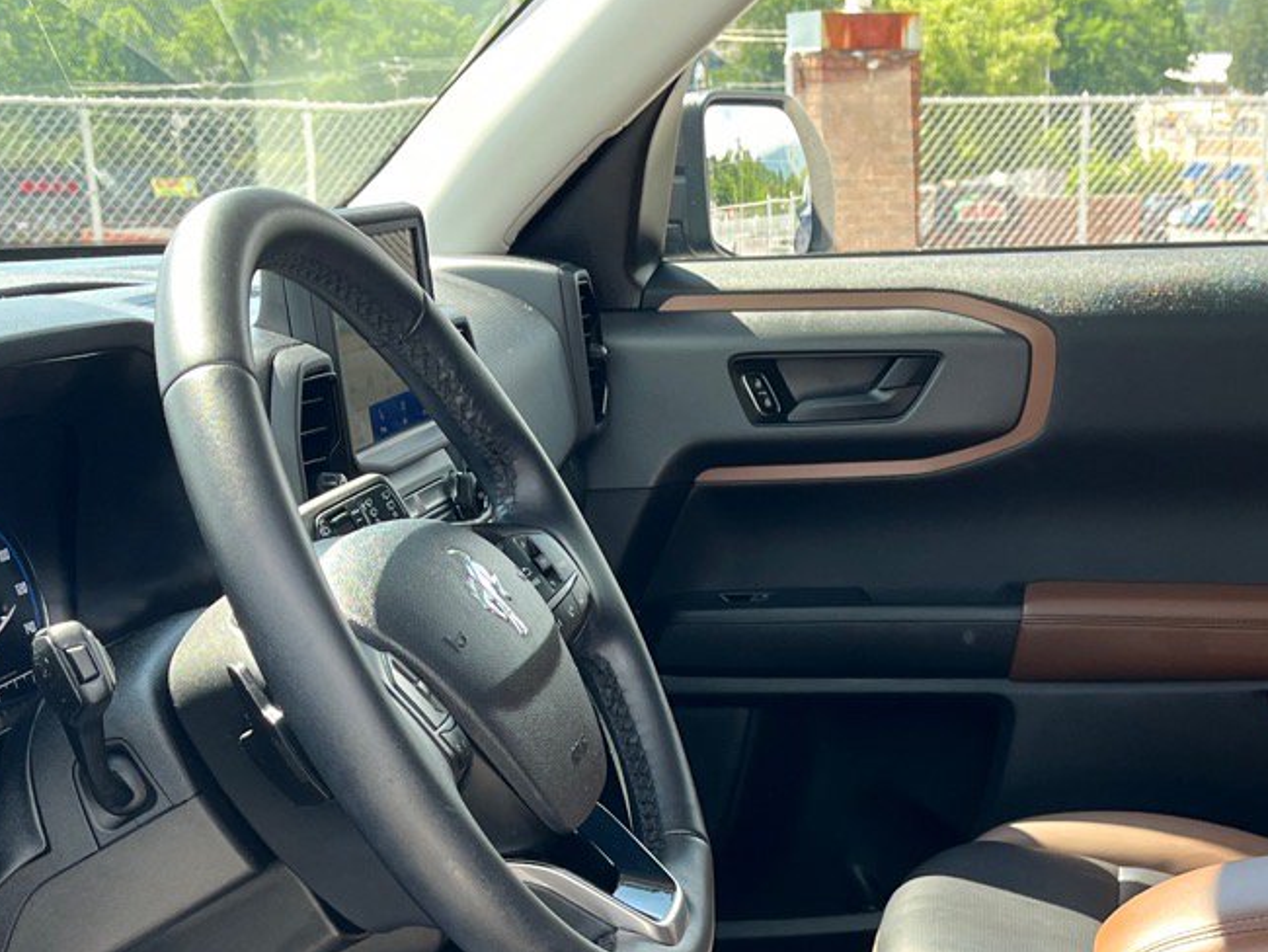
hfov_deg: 30.0
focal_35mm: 64
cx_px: 847
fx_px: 2345
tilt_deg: -19.0
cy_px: 1096
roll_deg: -0.8
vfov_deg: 21.5
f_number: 1.6
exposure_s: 1/206
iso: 40
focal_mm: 5.1
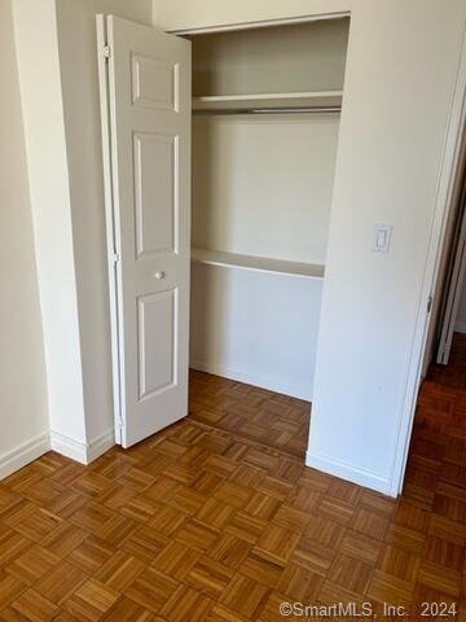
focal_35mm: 26
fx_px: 467
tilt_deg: -16.0
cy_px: 311
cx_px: 233
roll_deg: -2.0
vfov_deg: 67.3
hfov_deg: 53.1
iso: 80
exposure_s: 1/120
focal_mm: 5.7
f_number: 1.5
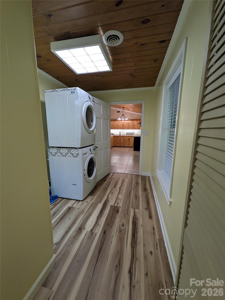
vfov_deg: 102.1
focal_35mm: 14
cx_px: 112
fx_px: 121
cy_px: 150
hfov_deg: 85.7
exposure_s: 1/60
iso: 68
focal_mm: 1.85
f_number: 2.2
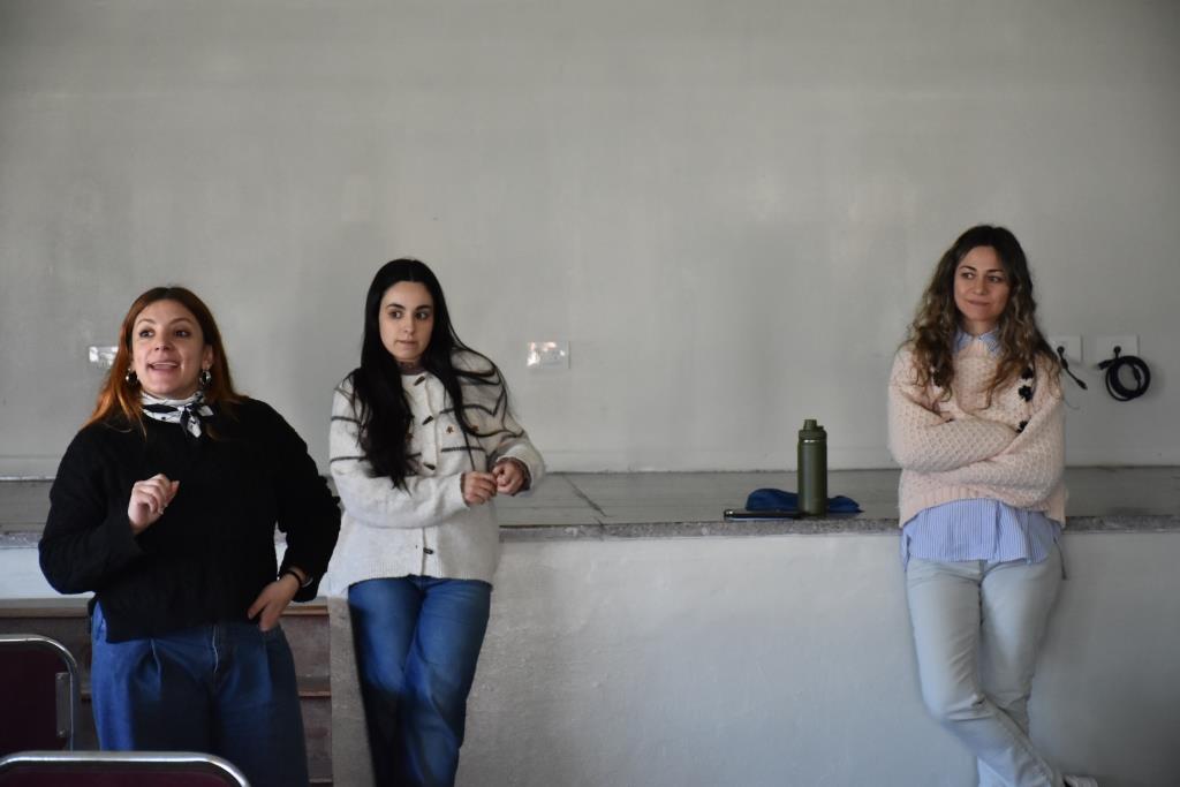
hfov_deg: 18.2
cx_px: 590
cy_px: 394
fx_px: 3688
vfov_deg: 12.2
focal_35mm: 112
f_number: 5.3
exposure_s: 1/125
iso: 1600
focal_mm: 75
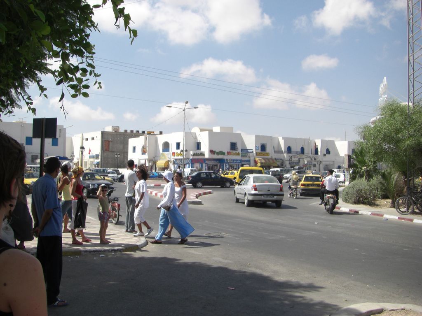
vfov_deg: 37.7
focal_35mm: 38
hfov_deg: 49.0
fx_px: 463
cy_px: 158
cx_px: 211
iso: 64
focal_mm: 6.3
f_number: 4.6
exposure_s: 1/400
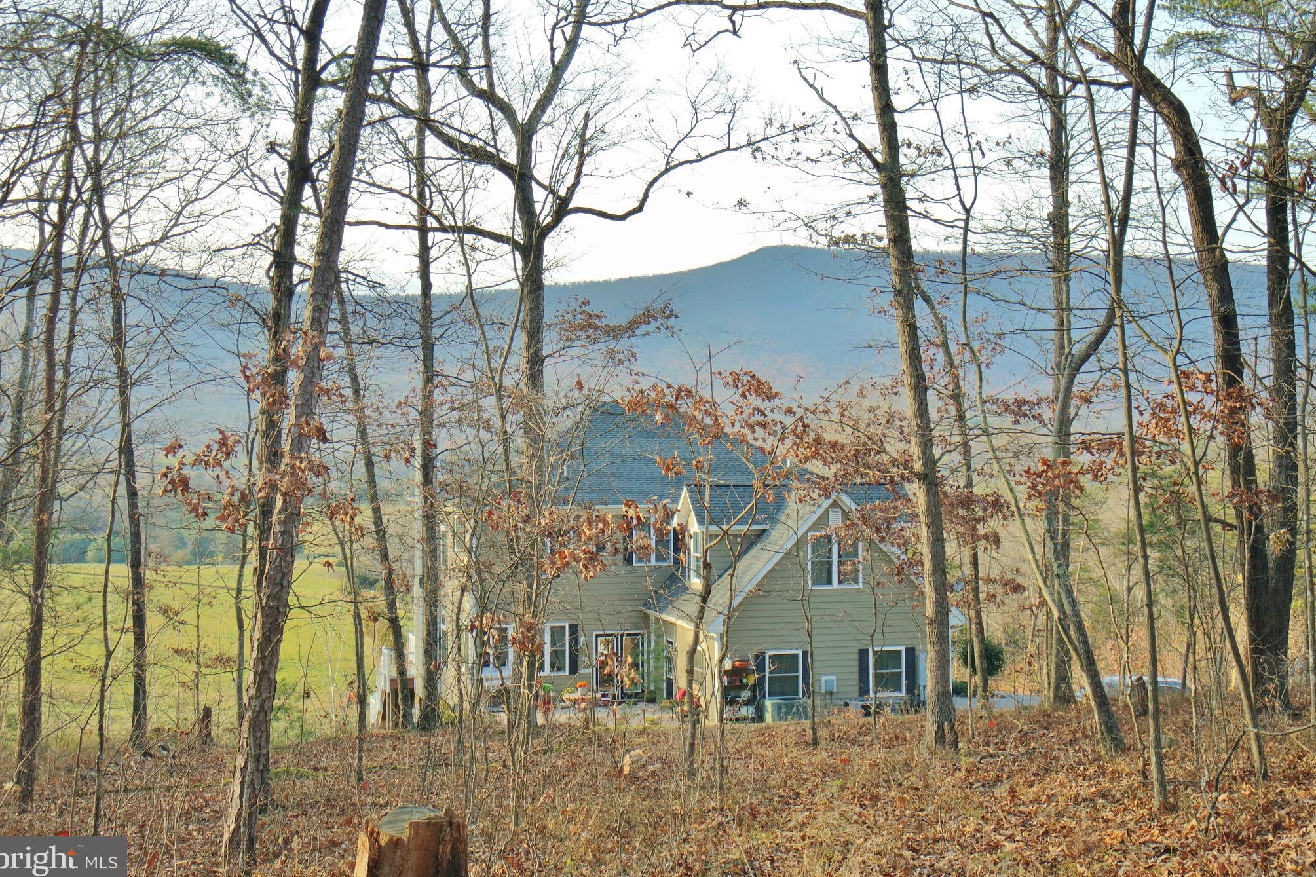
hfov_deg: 38.2
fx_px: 1901
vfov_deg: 26.0
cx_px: 652
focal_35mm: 52
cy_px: 437
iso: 160
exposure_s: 1/125
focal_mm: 19
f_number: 5.6
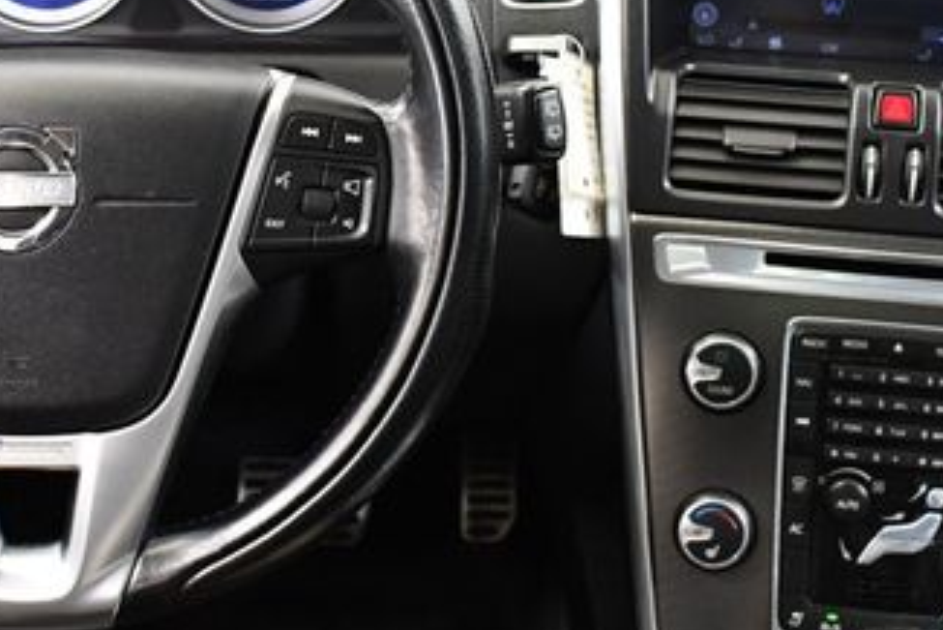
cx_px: 444
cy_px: 250
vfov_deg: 19.2
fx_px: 1861
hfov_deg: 28.4
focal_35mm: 71
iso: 3200
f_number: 3.5
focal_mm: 18
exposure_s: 1/60
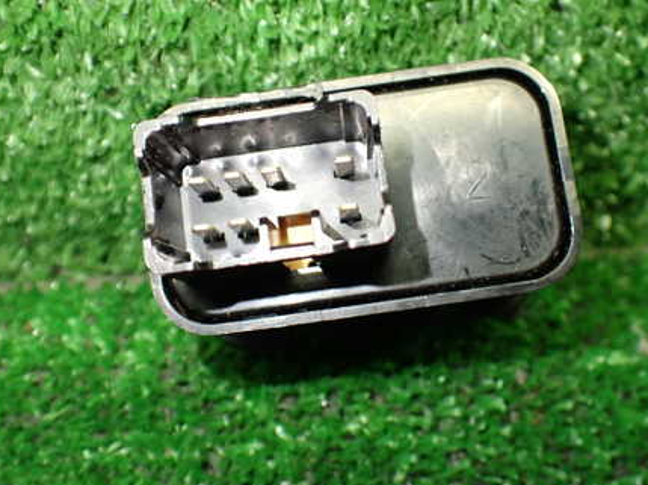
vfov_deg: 34.2
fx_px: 786
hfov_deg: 44.8
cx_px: 340
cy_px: 195
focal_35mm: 42
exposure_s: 1/125
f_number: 2.3
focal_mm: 5.4
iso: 800
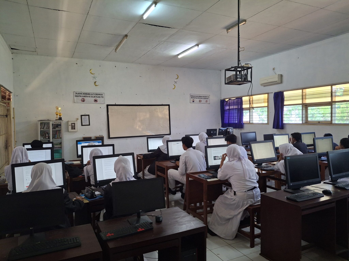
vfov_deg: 54.9
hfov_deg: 69.4
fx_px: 252
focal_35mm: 25
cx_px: 174
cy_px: 130
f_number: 1.8
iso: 200
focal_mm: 4.69
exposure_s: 1/100
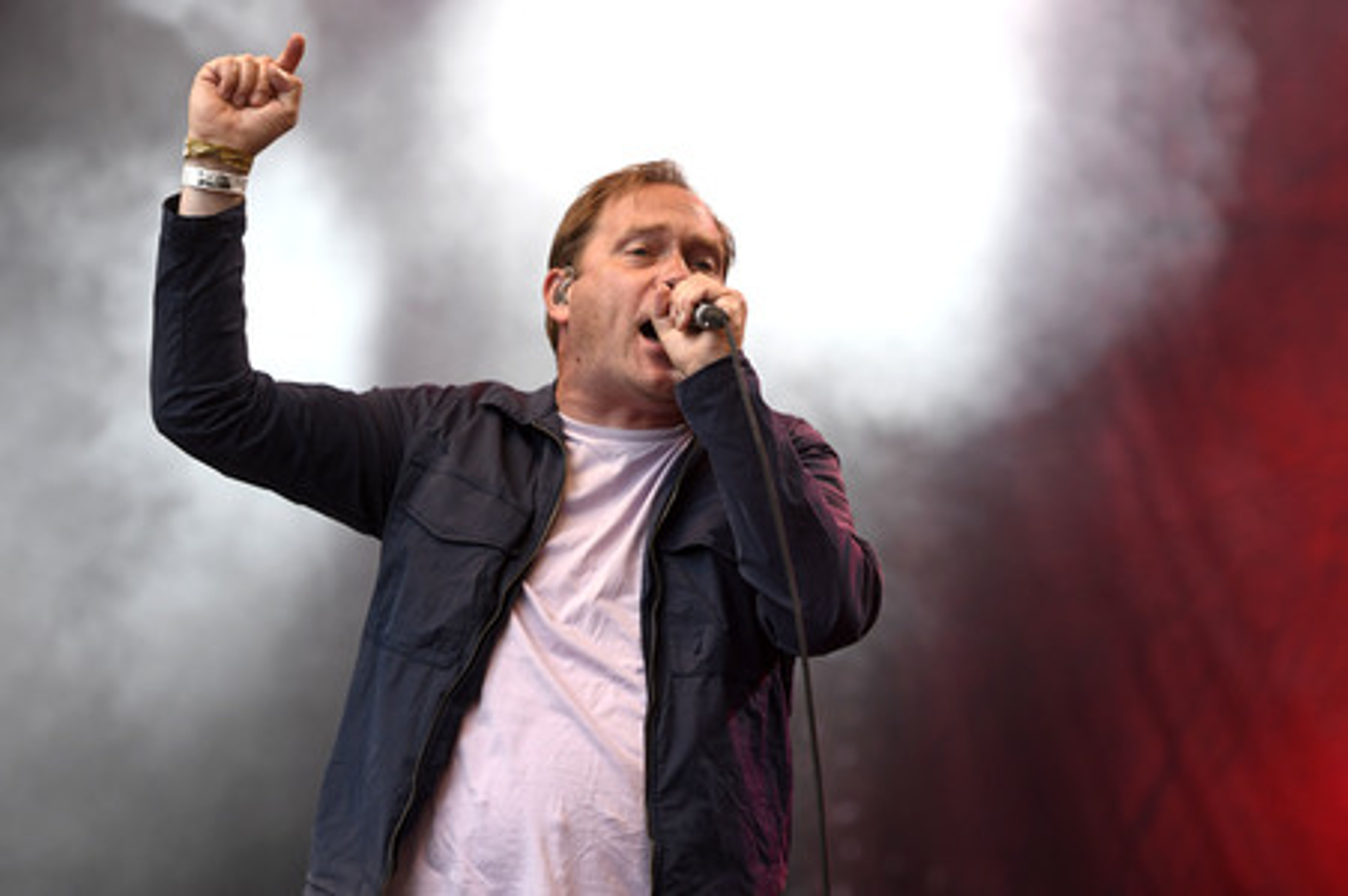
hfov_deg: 14.2
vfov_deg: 9.4
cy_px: 448
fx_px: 5425
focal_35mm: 145
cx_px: 674
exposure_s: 1/500
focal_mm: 145
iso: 800
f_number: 3.5
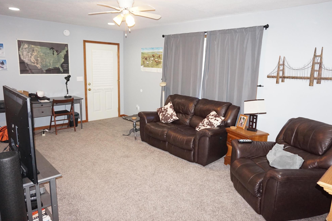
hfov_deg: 71.5
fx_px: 231
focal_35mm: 25
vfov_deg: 51.3
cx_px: 169
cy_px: 108
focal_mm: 16
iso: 2000
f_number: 3.5
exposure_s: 1/160
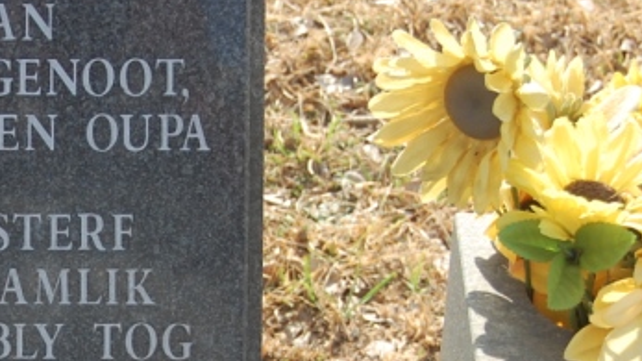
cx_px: -37
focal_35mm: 176
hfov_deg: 12.1
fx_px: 2995
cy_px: 282
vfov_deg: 6.9
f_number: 6.3
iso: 200
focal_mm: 38
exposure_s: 1/160
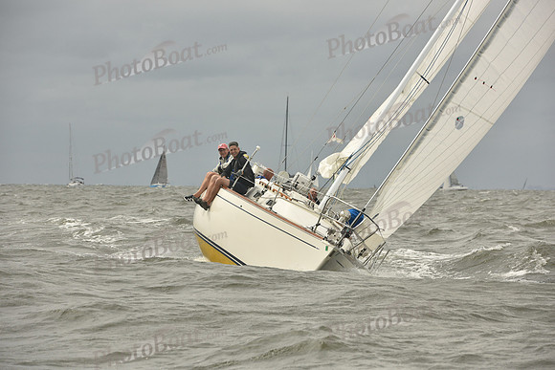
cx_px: 278
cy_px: 185
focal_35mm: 180
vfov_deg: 7.6
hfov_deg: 11.4
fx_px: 2776
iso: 320
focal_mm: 180
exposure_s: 1/1600
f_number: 9
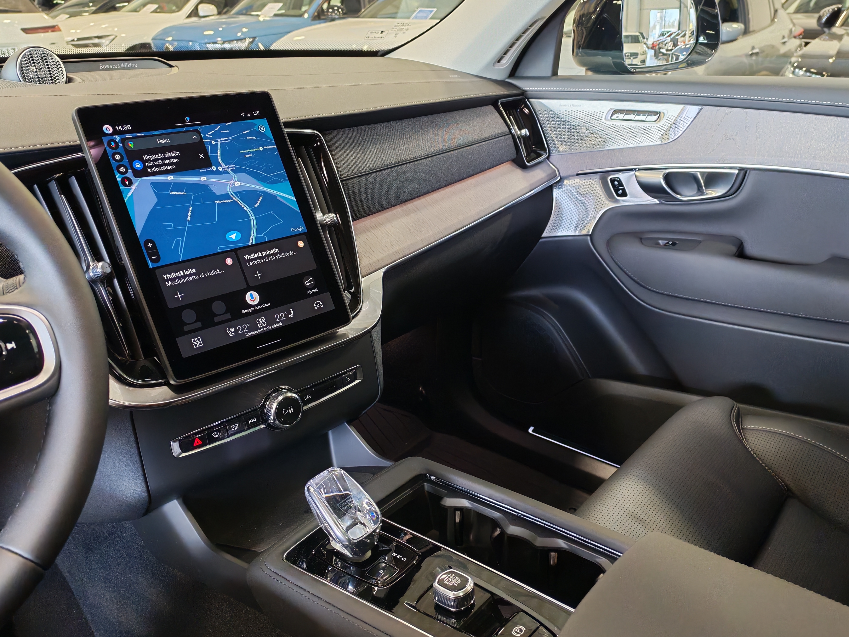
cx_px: 424
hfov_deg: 58.4
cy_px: 318
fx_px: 760
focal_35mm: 31
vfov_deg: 45.4
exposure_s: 1/100
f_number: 1.9
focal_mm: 6.12
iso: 1000
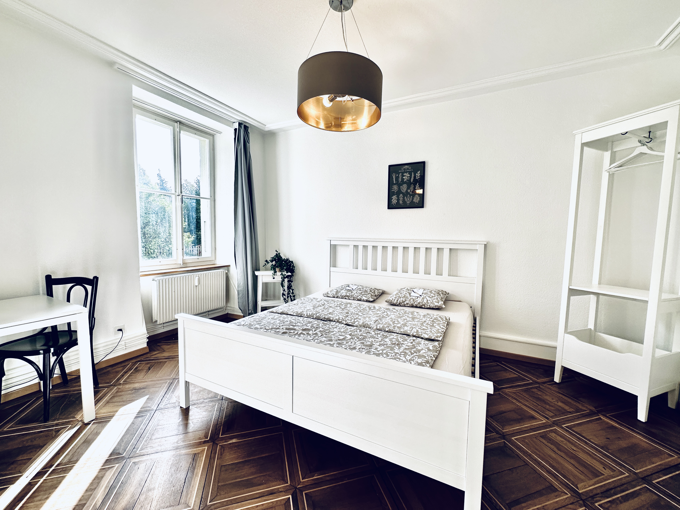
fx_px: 275
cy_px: 255
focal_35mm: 14
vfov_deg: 85.7
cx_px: 340
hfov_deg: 102.1
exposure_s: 1/222
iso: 40
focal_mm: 2.22
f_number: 2.2
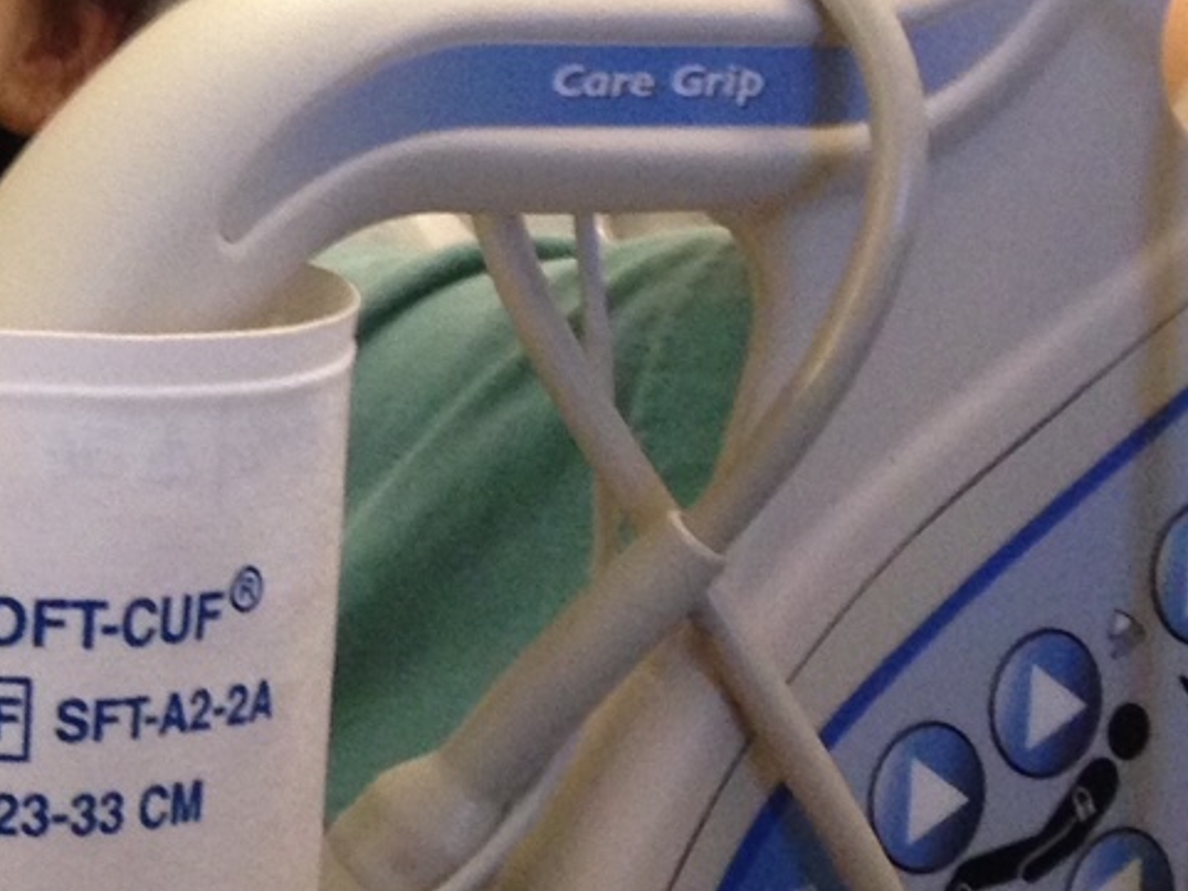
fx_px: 3845
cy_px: -77
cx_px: -650
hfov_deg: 16.0
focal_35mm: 112
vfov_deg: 13.0
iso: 250
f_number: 2.4
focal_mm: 4.12
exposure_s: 1/20
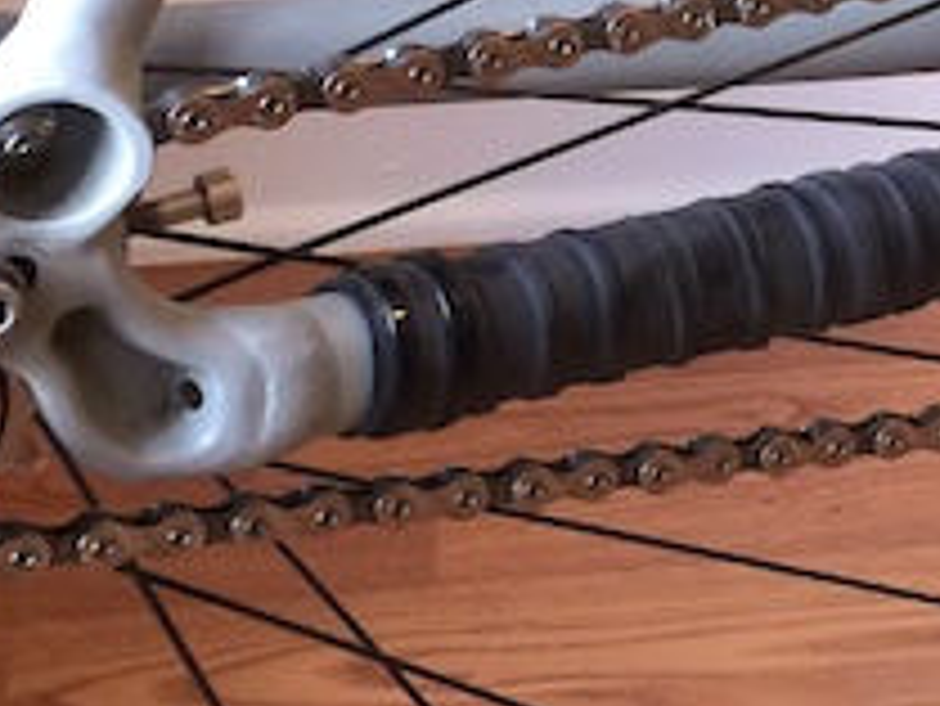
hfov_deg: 17.0
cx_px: 1093
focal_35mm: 111
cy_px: -22
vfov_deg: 13.2
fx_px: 3016
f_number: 2.2
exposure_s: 1/30
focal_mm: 4.15
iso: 64
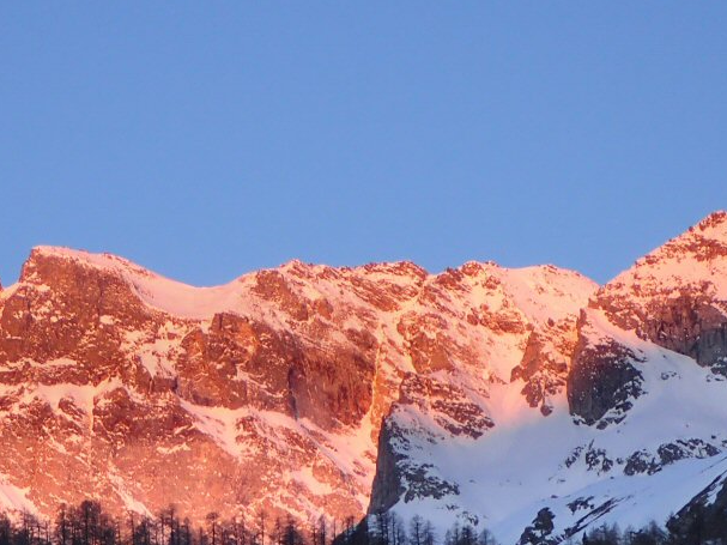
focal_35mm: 200
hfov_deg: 9.9
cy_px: 442
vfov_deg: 7.4
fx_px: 4200
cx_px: 235
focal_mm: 16.48
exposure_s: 1/100
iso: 200
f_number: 4.7
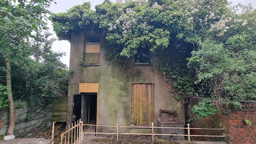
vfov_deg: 70.6
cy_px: 72
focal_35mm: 15
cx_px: 123
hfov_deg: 102.9
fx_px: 102
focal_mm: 2.2
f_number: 2.2
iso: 50
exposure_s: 1/716
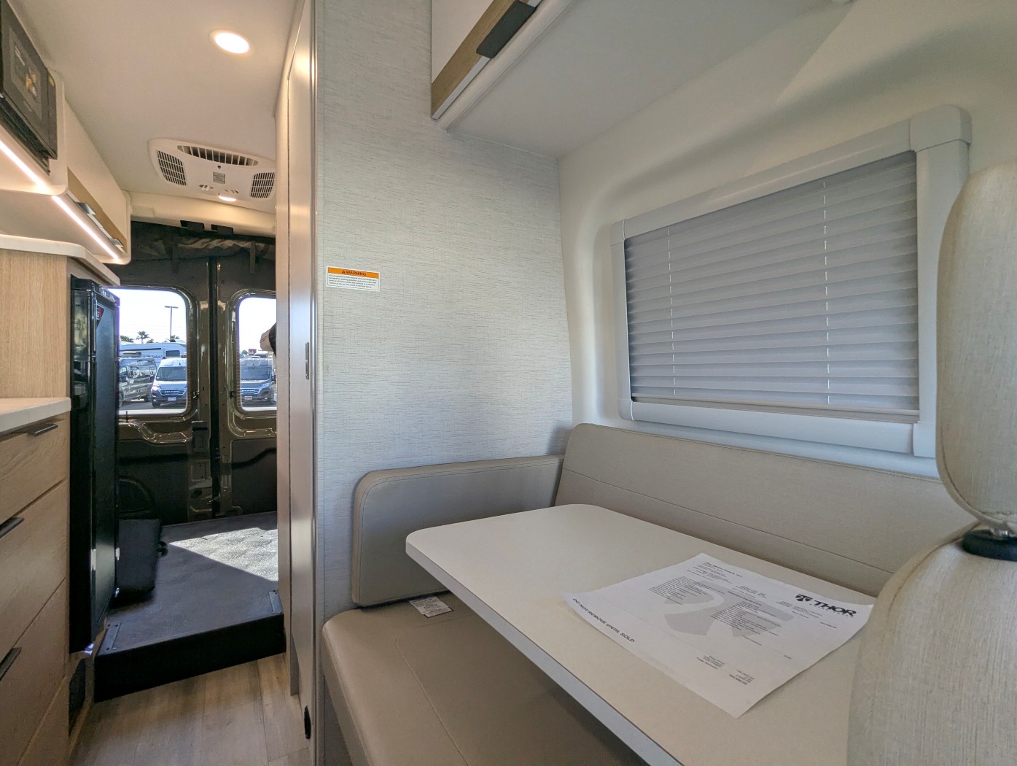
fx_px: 471
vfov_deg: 78.2
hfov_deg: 94.4
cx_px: 508
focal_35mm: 16
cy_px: 383
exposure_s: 1/218
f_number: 2.2
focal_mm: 2.35
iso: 82
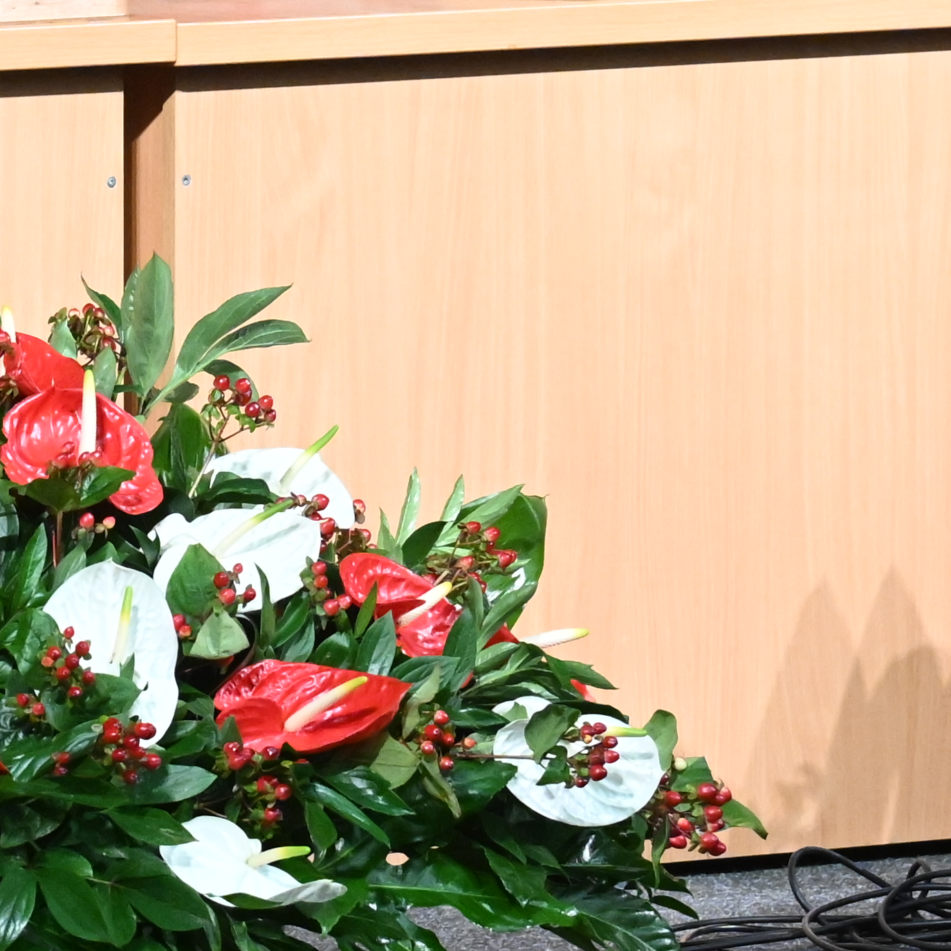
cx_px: -924
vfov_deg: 3.0
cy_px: -777
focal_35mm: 587
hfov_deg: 3.0
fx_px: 18245
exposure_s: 1/320
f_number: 4
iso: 4000
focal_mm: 115
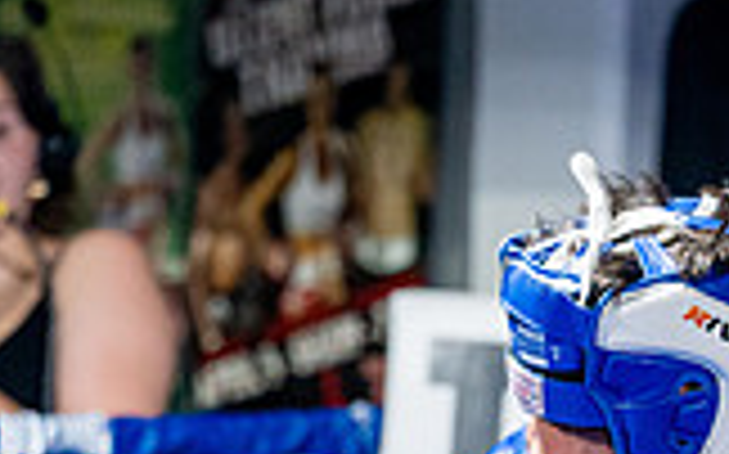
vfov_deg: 3.6
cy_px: 703
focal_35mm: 365
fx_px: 7247
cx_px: 711
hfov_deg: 5.7
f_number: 2
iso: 5000
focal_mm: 100
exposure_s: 1/1000
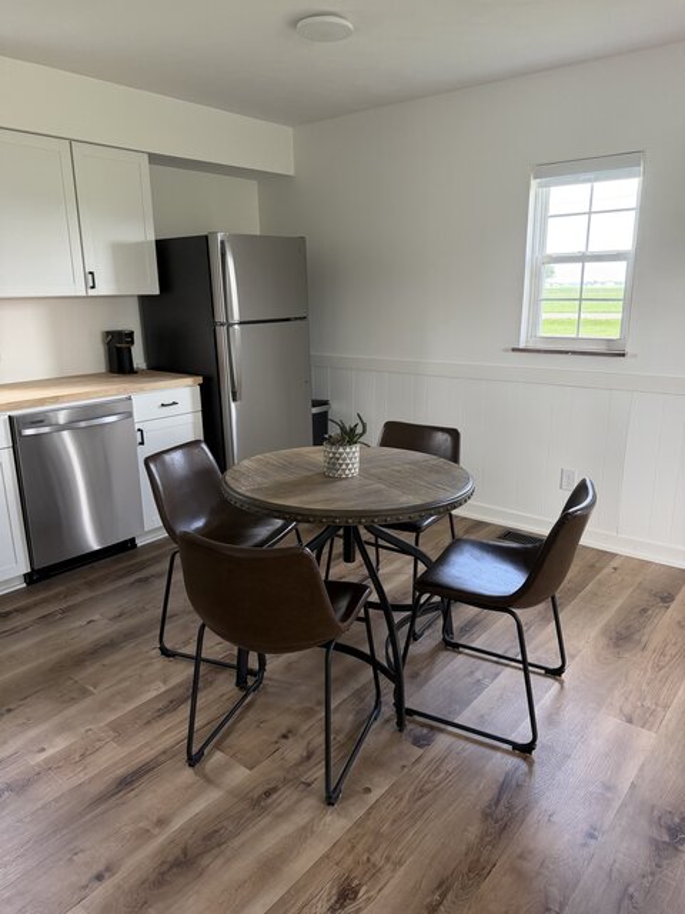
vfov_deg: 71.6
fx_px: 633
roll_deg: +0.3
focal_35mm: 24
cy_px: 457
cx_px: 342
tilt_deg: -15.6
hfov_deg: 56.8
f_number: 1.78
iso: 200
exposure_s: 1/90
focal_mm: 6.76
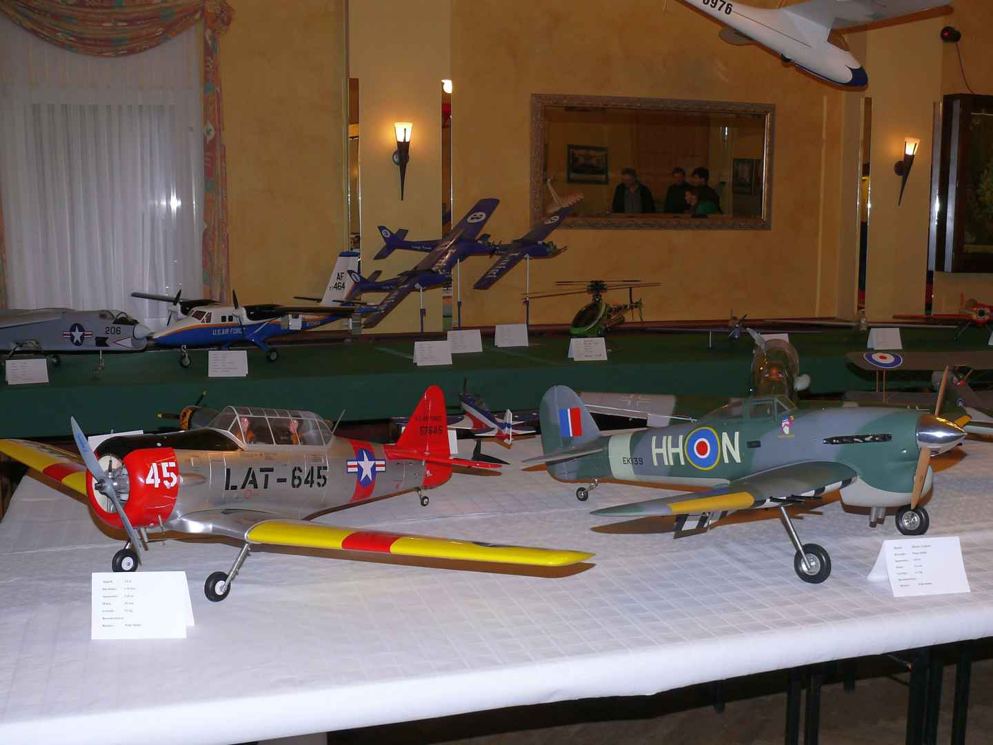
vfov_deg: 40.7
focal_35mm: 35
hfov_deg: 52.6
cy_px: 372
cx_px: 496
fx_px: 1004
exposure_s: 1/125
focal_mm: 7.4
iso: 100
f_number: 2.8
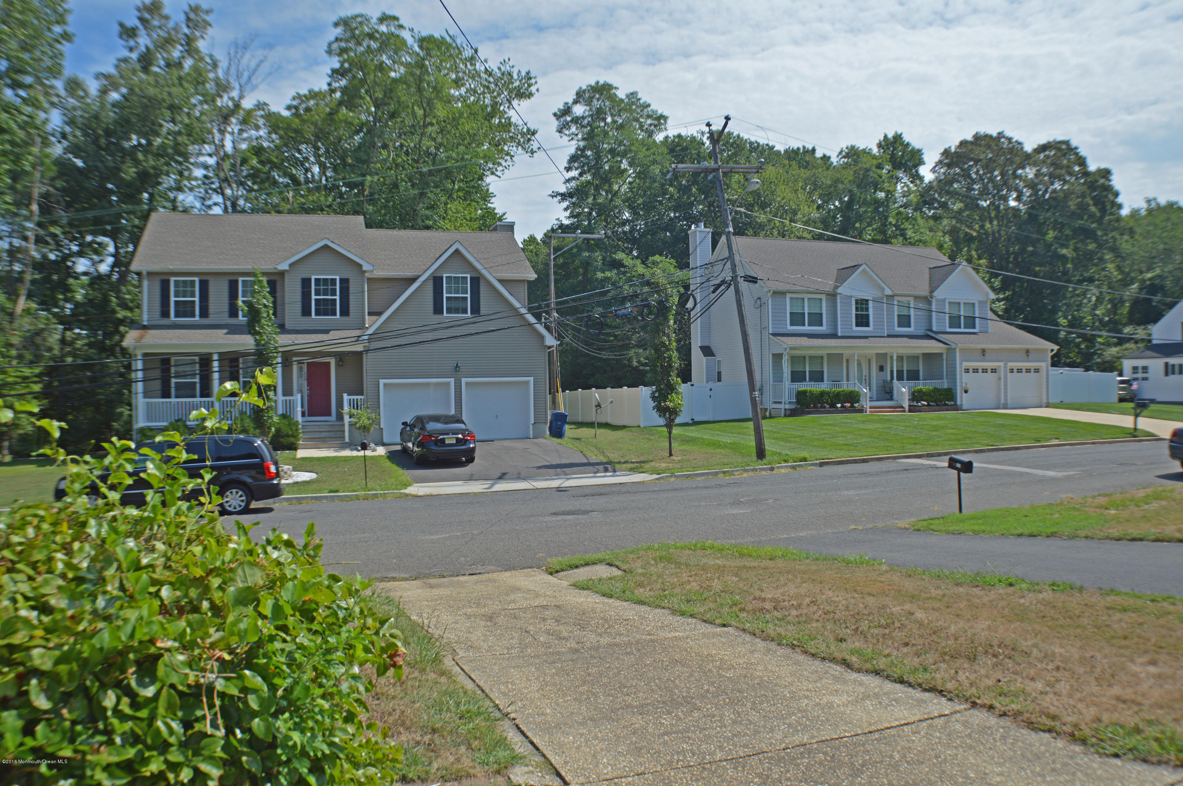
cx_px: 592
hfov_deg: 53.2
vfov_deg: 36.8
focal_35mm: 36
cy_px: 393
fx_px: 1182
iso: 100
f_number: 4
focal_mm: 24
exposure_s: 1/1000
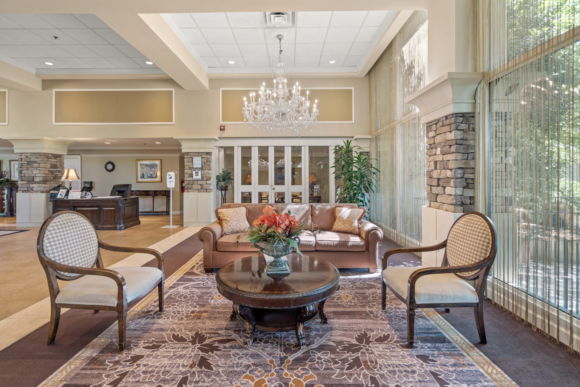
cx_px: 290
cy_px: 194
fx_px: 258
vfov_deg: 73.8
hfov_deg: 96.7
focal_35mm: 16
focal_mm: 16
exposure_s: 2.5
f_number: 7.1
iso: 250
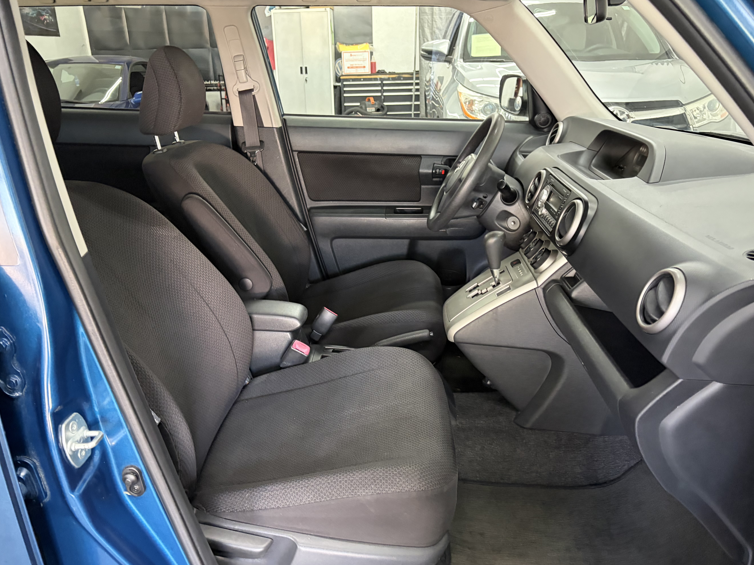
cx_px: 366
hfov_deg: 63.4
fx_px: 610
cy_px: 296
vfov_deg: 49.7
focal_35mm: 28
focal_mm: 5.96
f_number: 1.6
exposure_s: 1/60
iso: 400
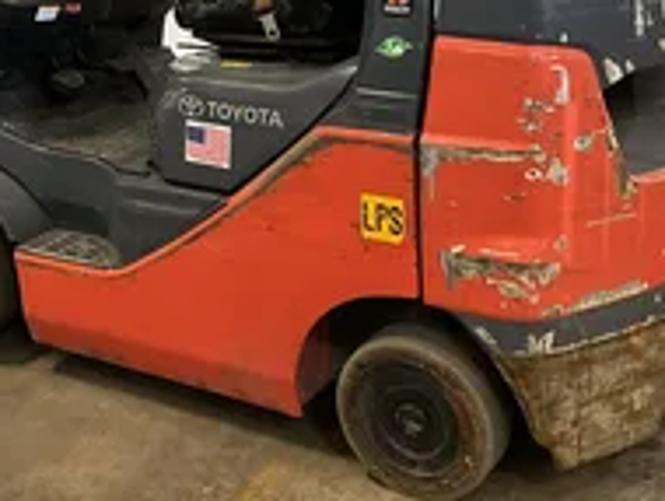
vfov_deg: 23.4
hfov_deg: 31.3
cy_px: 46
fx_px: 1173
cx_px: 192
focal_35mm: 61
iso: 200
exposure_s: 1/60
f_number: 1.8
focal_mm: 3
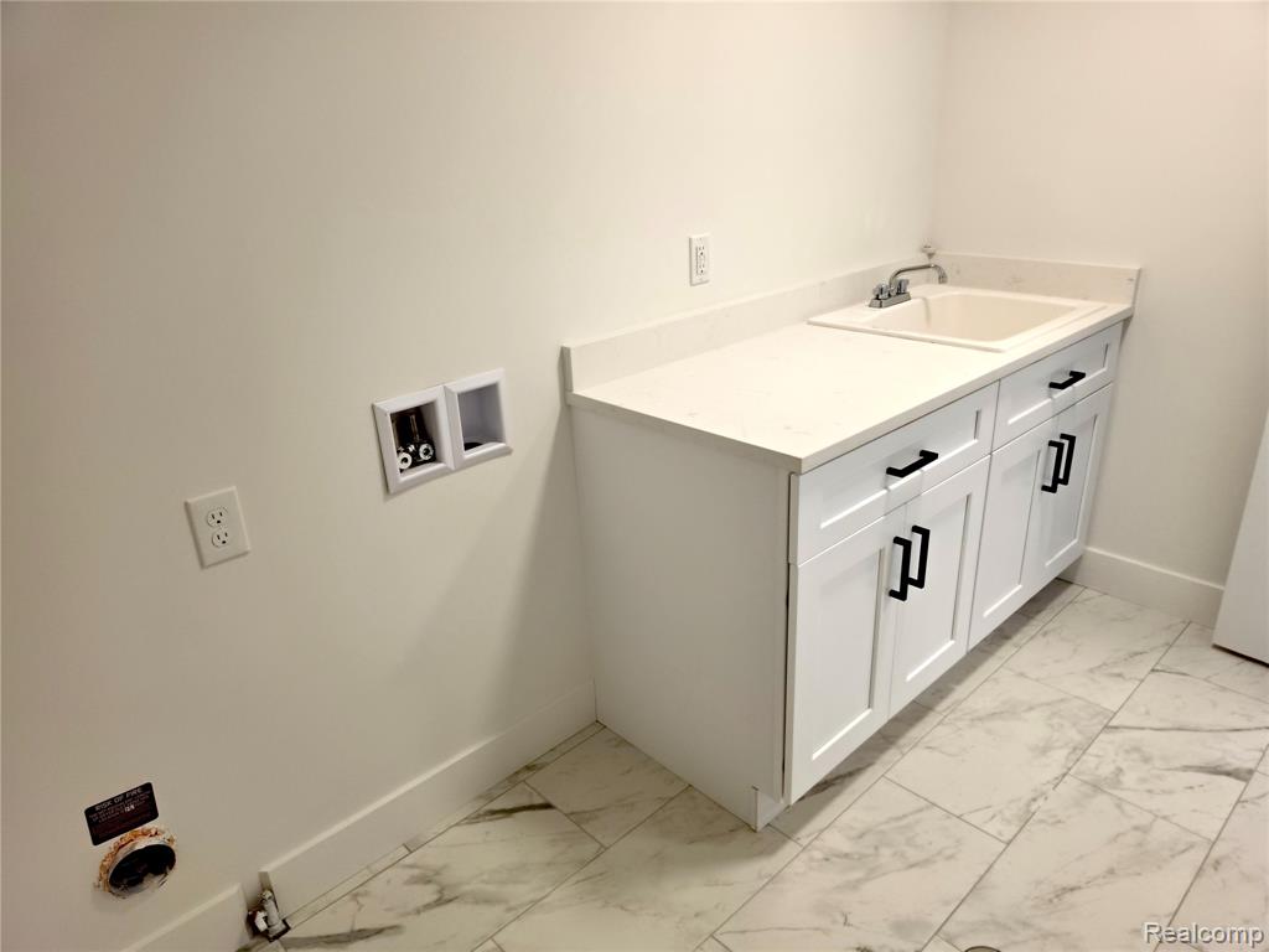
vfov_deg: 58.9
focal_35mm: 23
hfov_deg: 73.9
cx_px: 634
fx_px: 843
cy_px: 476
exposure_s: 1/180
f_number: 1.4
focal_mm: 6.5
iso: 80
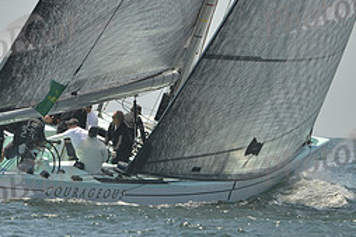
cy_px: 96
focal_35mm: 685
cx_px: 191
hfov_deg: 3.0
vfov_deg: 2.0
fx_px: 6769
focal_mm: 300
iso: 280
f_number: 7.1
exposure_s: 1/1250
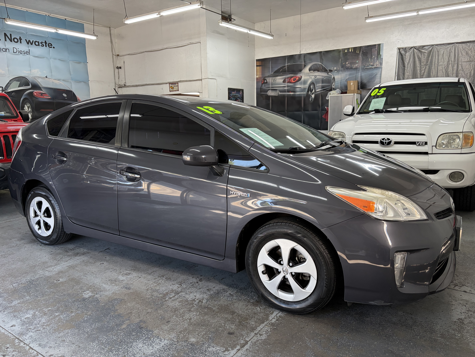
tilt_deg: -9.7
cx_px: 238
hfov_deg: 67.3
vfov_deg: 53.1
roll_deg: +1.0
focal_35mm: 26
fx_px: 357
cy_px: 178
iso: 100
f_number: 1.6
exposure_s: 1/120
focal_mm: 5.96
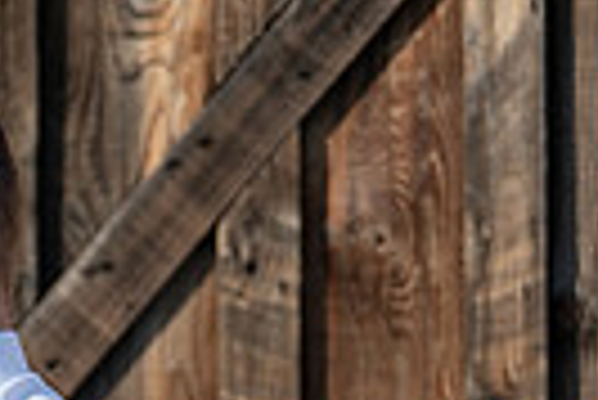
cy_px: 720
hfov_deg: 2.8
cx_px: -160
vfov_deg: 1.9
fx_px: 12006
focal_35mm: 722
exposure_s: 1/800
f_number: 4
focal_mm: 146
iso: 100
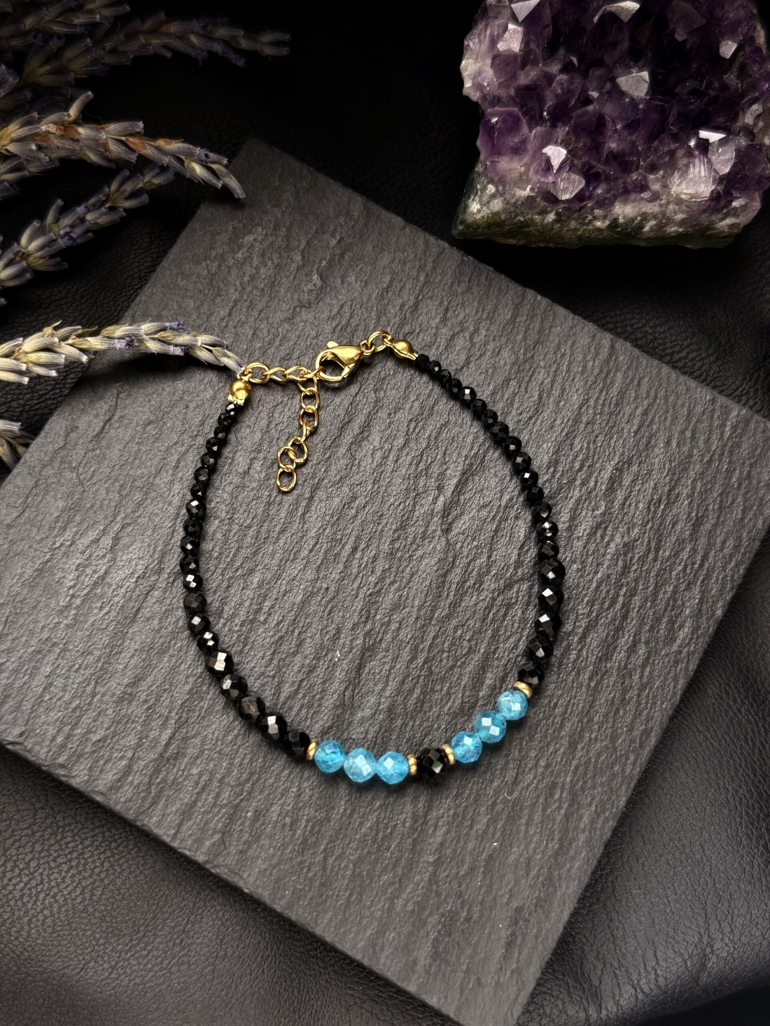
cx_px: 385
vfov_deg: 39.7
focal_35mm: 48
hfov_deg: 30.3
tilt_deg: -71.3
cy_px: 513
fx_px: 1424
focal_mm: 6.76
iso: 100
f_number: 1.78
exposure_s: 1/112
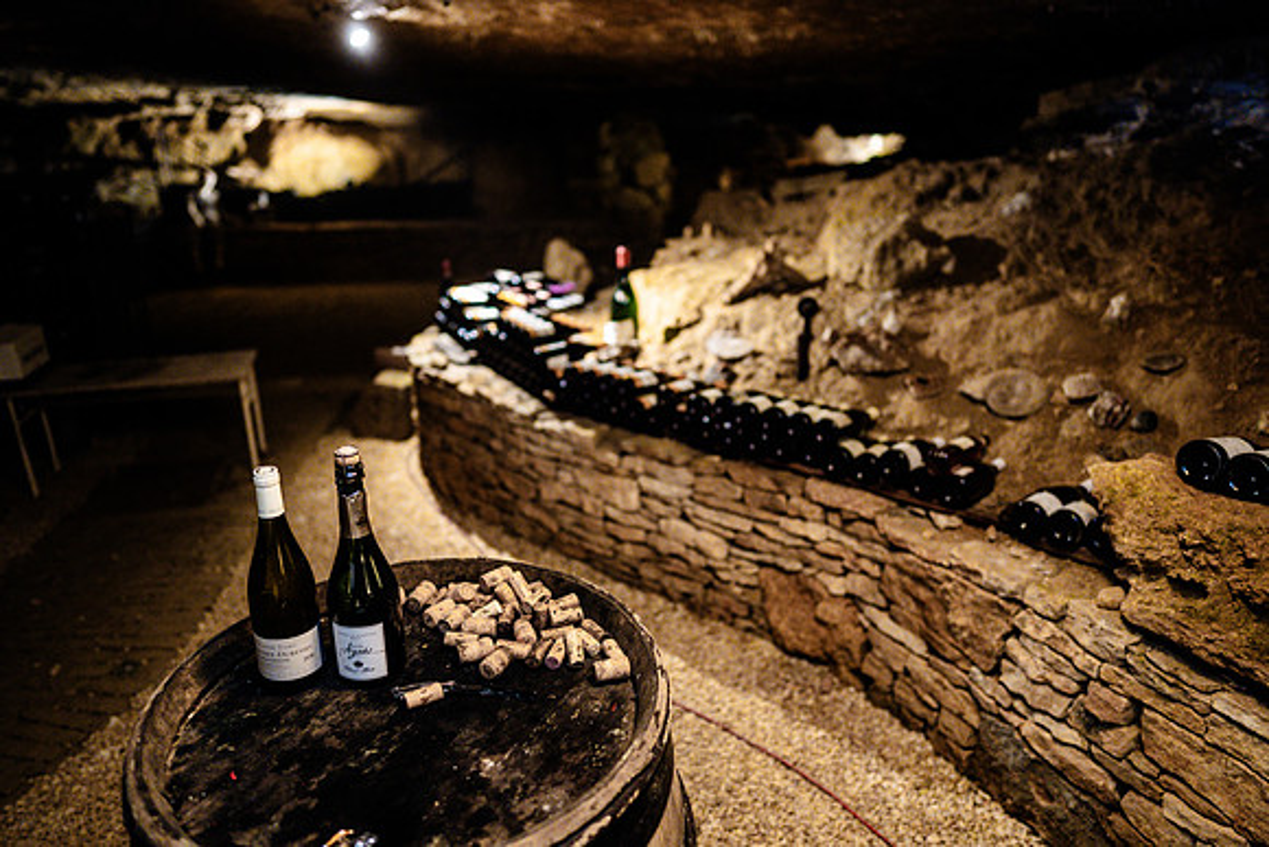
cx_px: 634
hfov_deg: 73.7
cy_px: 424
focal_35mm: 24
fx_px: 846
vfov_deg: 53.2
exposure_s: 1/125
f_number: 1.4
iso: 3200
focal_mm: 24
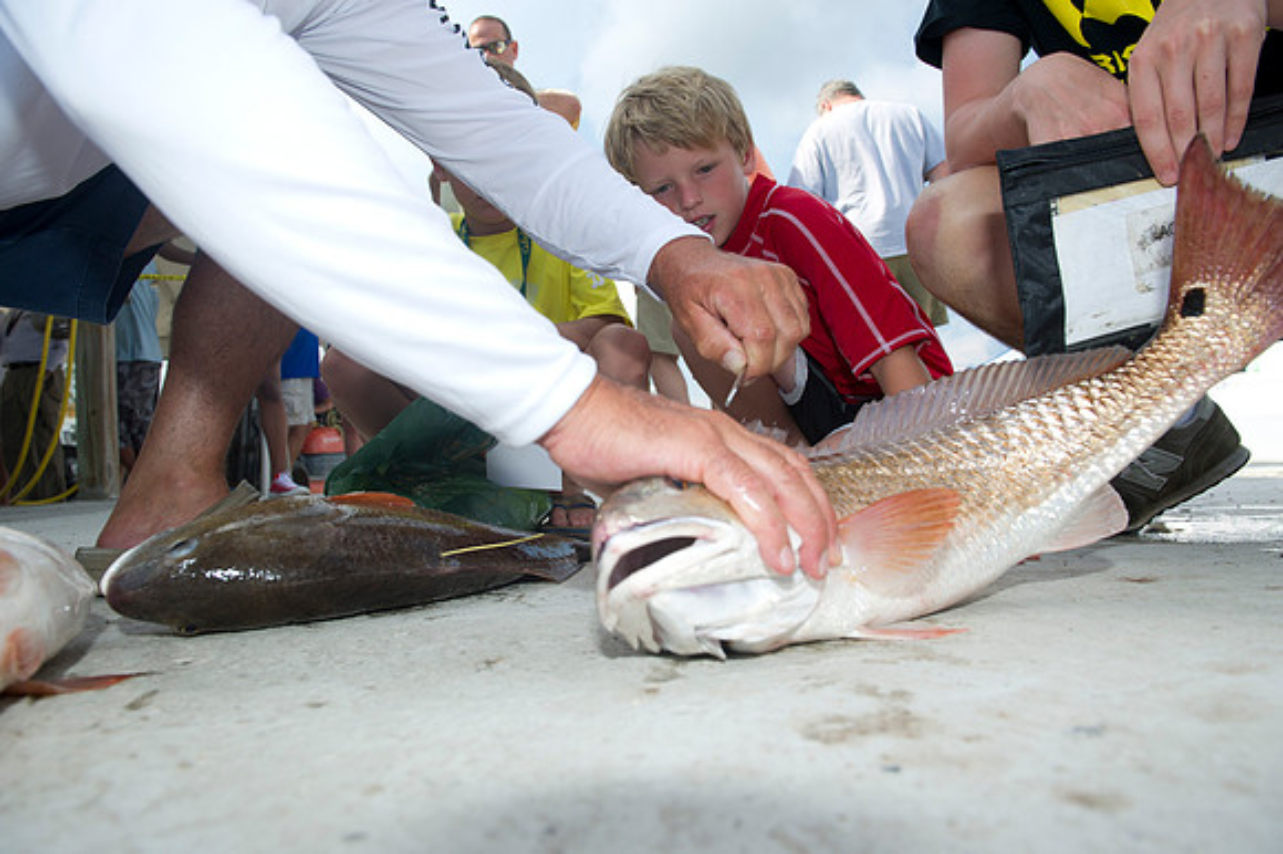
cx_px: 642
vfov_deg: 53.1
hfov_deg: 73.8
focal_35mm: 24
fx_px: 855
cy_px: 427
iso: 125
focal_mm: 24
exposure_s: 1/250
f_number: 6.3
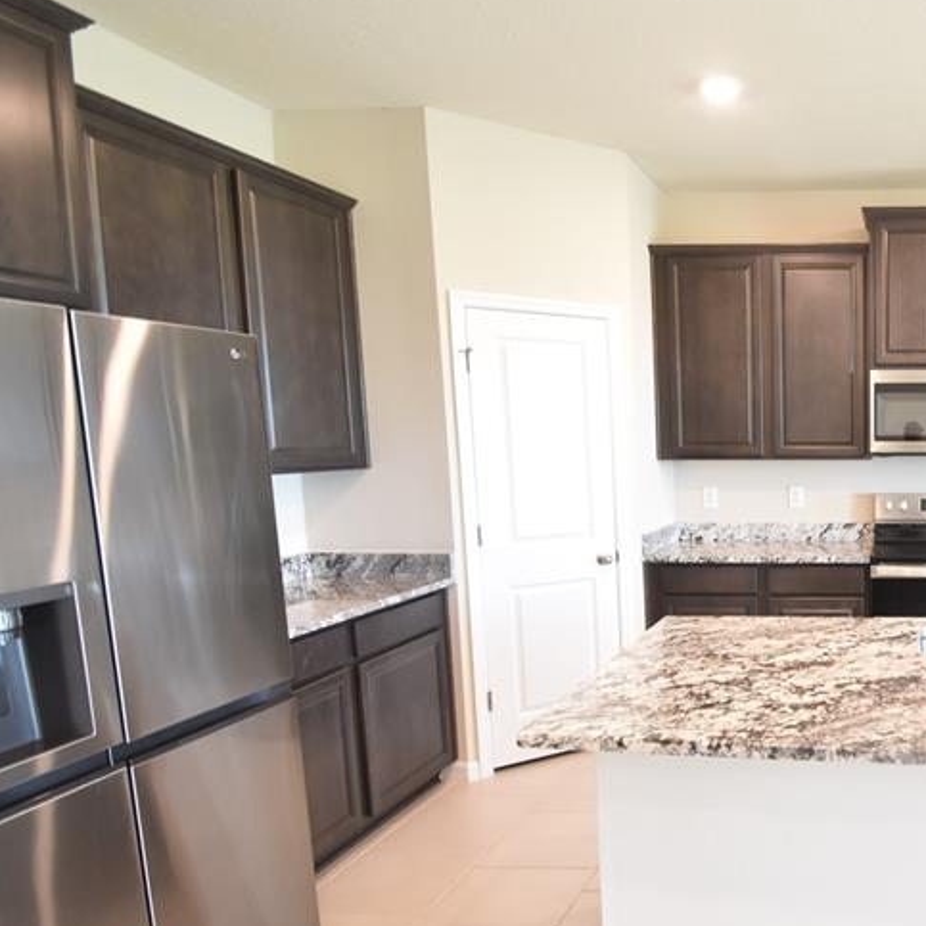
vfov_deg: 58.8
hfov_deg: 50.1
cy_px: 533
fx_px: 817
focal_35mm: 27
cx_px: 888
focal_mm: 10
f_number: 3.5
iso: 800
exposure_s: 1/45
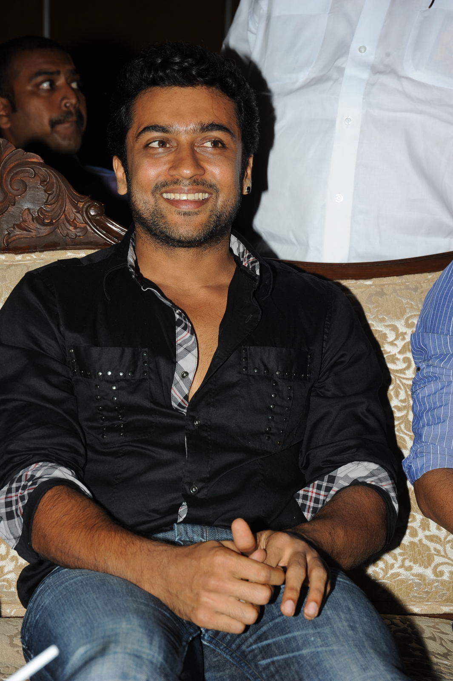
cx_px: 226
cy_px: 340
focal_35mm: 95
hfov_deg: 14.4
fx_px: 1795
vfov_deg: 21.5
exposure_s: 1/125
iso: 200
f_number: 9
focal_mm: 95
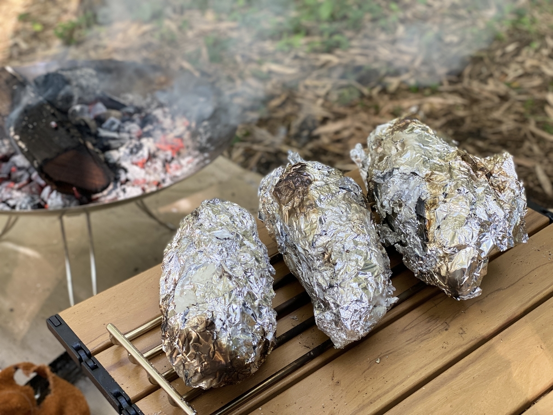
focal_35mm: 52
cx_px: 276
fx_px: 831
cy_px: 208
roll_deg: +1.1
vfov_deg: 28.0
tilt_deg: -29.5
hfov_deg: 36.8
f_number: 2
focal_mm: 6
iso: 100
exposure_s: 1/122
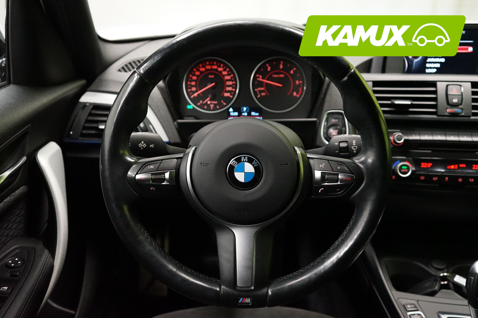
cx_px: 239
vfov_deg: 40.0
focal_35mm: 33
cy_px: 159
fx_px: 438
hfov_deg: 57.2
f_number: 4
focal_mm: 33
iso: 6400
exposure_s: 1/125
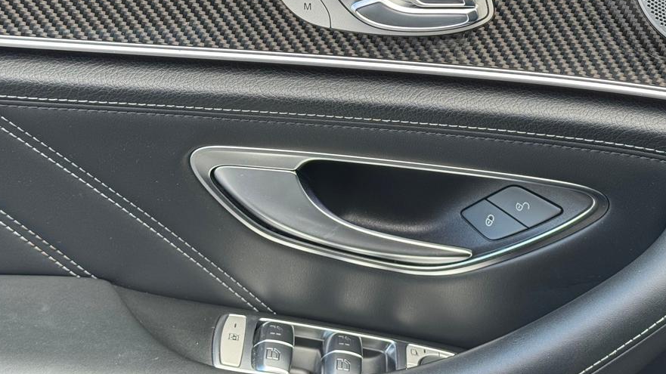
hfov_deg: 27.7
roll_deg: +1.9
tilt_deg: -23.6
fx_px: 1342
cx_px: 429
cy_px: 122
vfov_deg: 15.8
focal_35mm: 76
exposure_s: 1/182
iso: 50
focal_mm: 6.76
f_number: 1.78
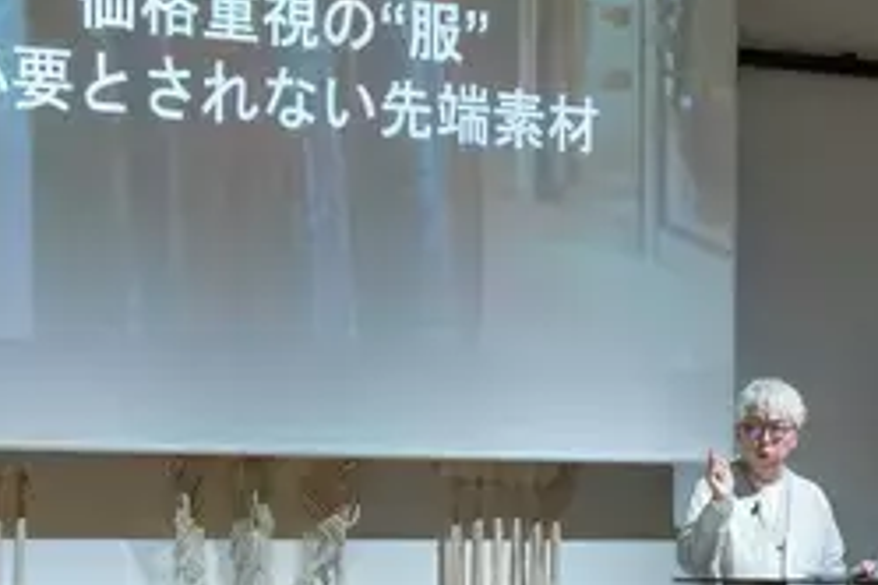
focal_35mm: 152
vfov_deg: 9.0
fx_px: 3707
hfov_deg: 13.5
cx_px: 642
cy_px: 421
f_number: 2.8
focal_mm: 63
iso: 800
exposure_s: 1/100
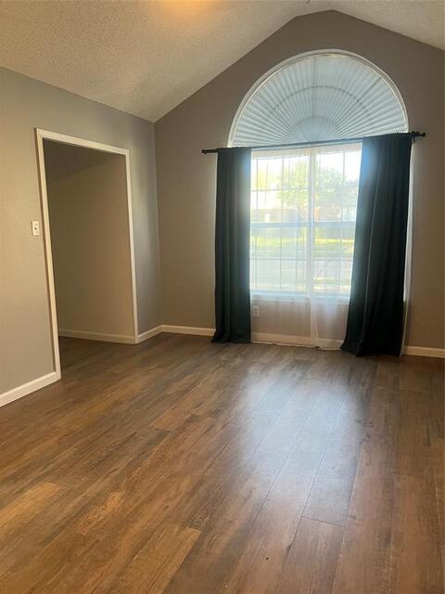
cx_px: 222
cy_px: 297
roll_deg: +0.2
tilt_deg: -10.3
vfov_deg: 67.3
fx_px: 446
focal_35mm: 26
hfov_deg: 53.1
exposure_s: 1/60
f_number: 1.5
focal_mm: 5.7
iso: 100
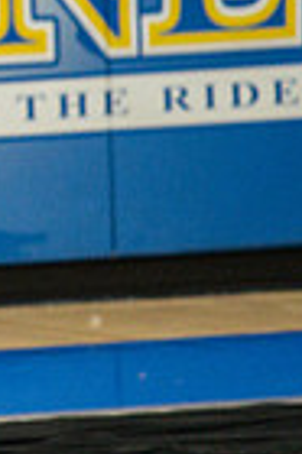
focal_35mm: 946
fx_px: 11932
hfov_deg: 1.4
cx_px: -480
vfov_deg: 2.2
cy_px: 6
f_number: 4
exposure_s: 1/500
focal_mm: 200
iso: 3600
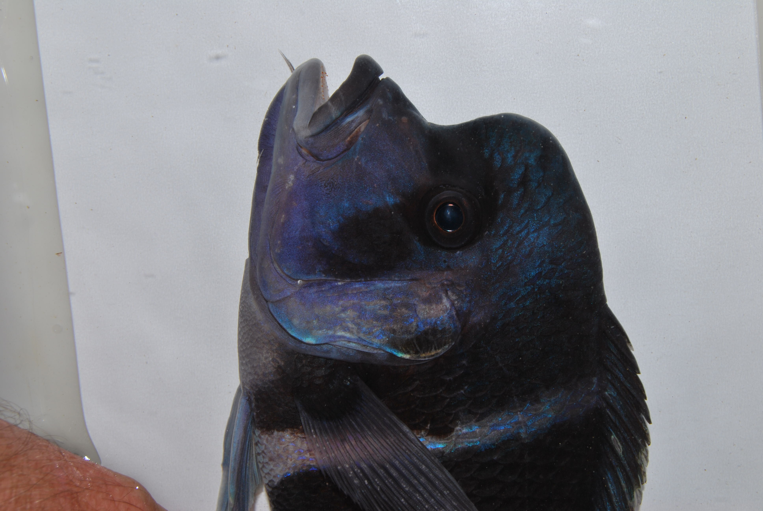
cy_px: 256
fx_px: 1210
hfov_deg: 35.0
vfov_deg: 23.8
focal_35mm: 57
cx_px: 382
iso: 100
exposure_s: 1/100
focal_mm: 38
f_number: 14
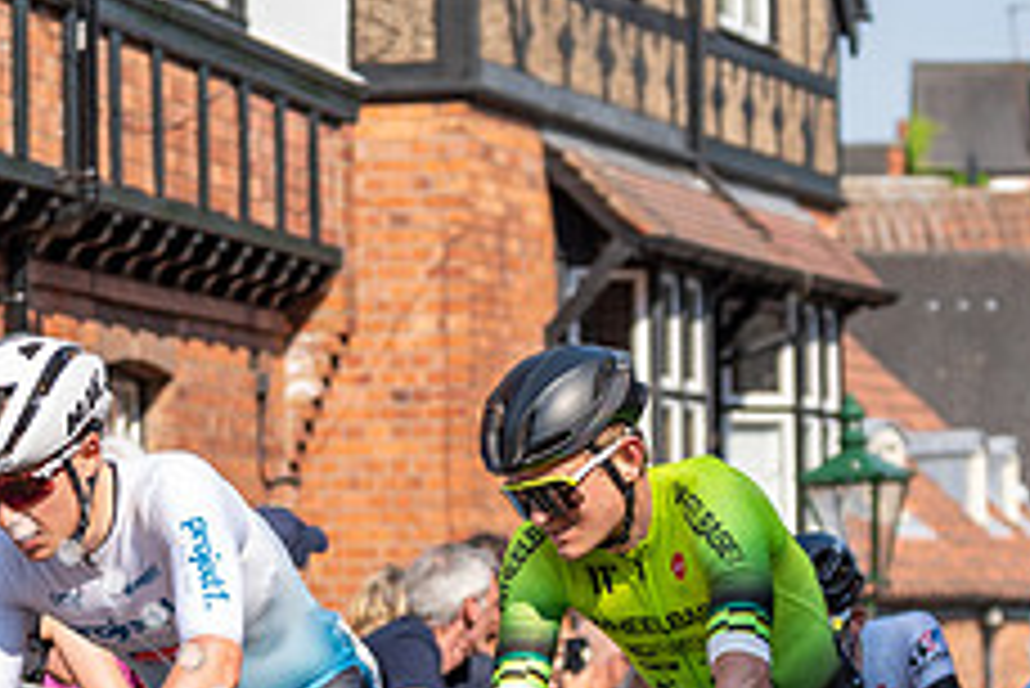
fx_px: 5497
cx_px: 612
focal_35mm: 192
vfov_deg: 7.2
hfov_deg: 10.7
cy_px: 512
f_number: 2.8
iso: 100
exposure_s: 1/1250
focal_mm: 63
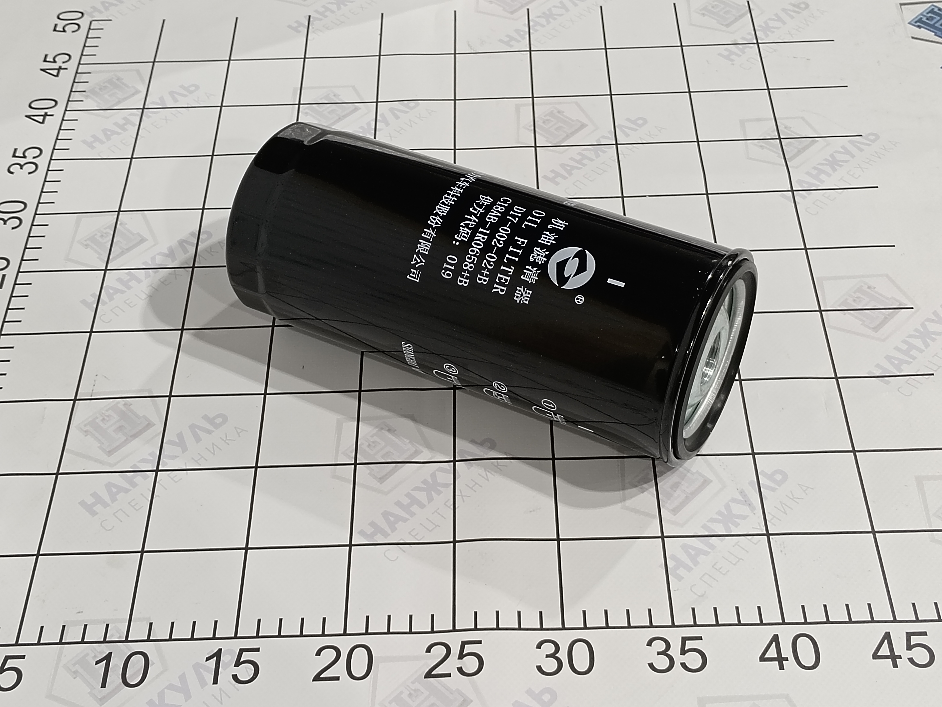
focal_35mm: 54
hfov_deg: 35.5
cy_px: 354
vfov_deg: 27.0
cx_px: 471
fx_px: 1469
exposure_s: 1/50
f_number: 1.9
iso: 404
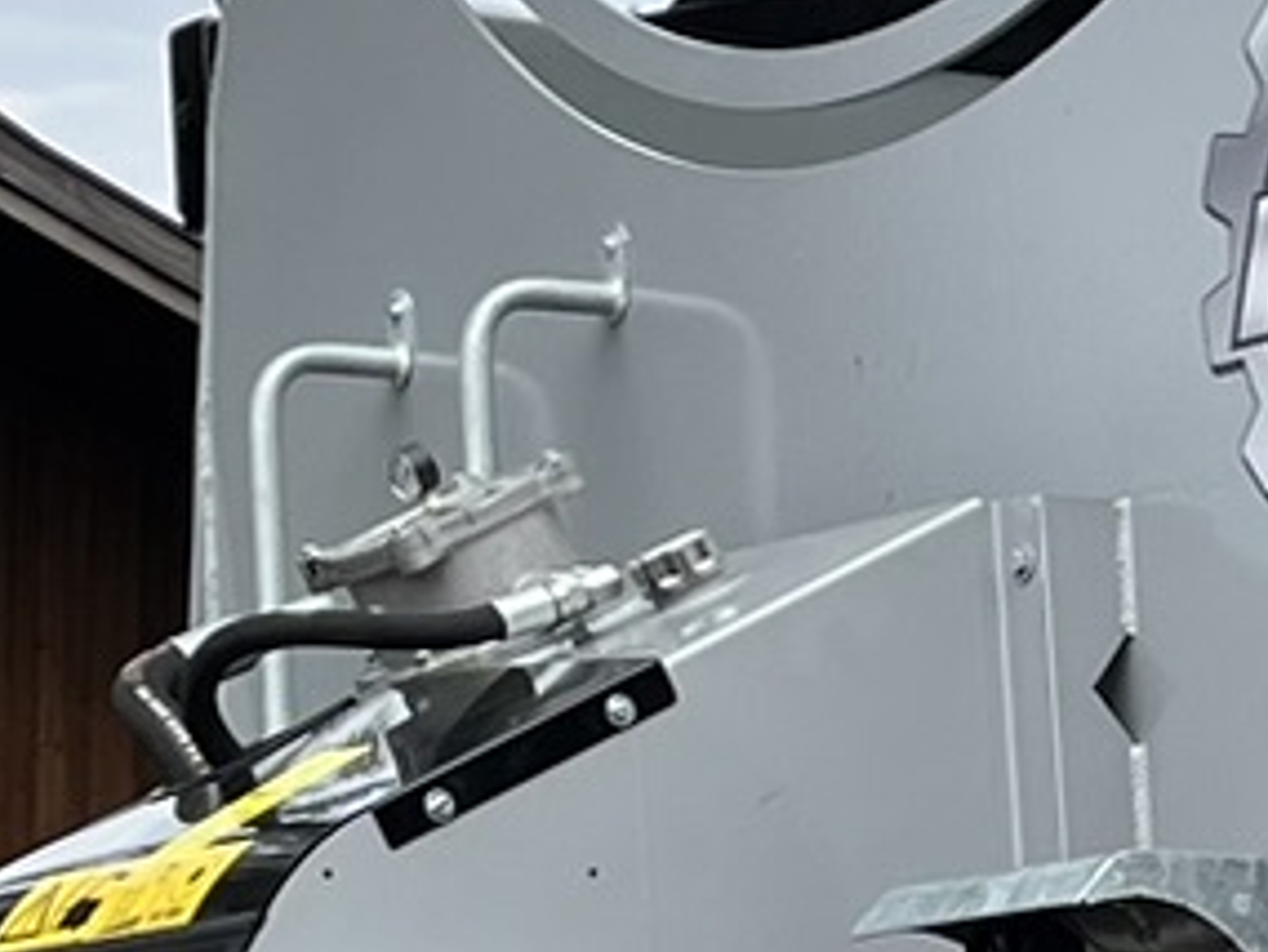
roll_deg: -1.1
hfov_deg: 10.1
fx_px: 6853
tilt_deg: -2.2
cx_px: 2127
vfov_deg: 7.8
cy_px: 1326
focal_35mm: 187
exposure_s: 1/1748
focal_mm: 5.1
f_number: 1.6
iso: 50
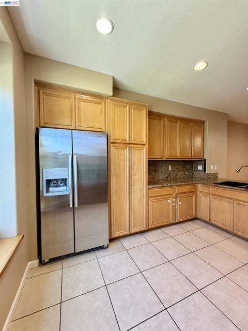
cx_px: 124
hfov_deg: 85.7
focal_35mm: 14
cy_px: 166
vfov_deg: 102.1
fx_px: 134
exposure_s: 1/60
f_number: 2.2
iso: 200
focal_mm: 2.22
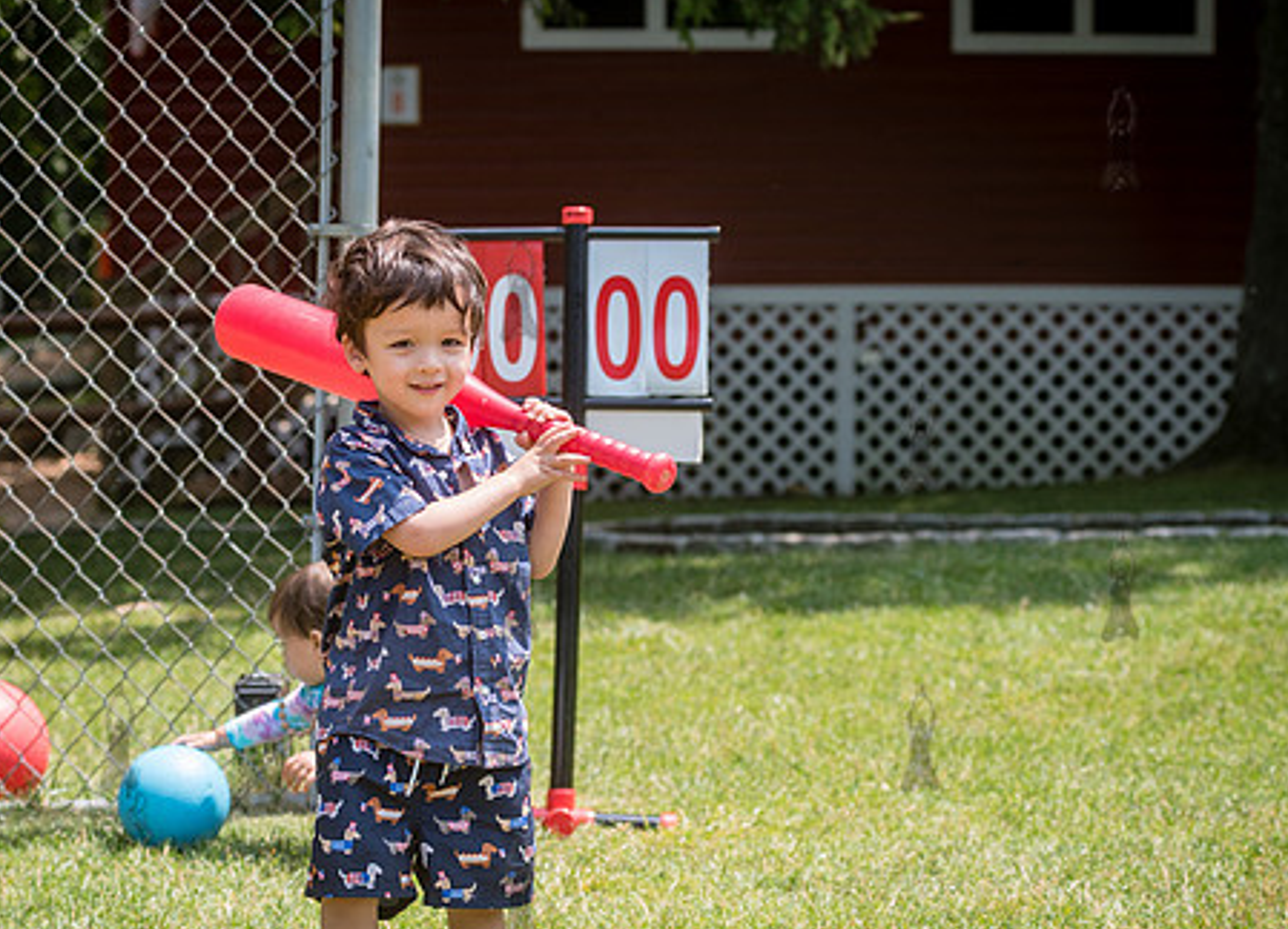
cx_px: 526
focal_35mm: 129
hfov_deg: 15.5
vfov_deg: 11.2
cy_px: 479
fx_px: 4735
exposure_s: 1/500
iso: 200
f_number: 4.5
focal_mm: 80
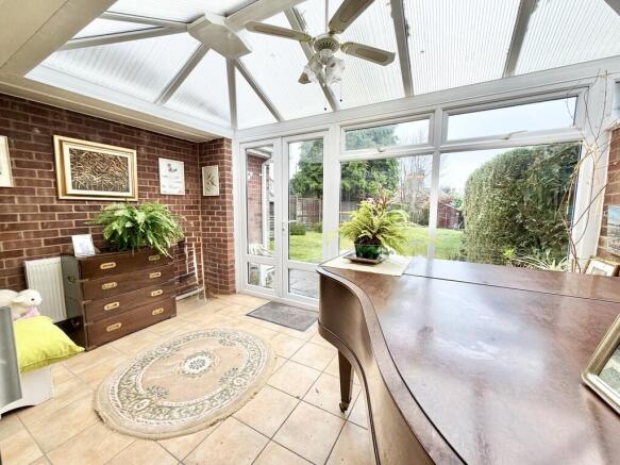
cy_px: 232
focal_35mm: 14
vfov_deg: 85.7
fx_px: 251
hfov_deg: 102.1
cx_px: 310
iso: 100
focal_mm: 2.22
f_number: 2.2
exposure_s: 1/100
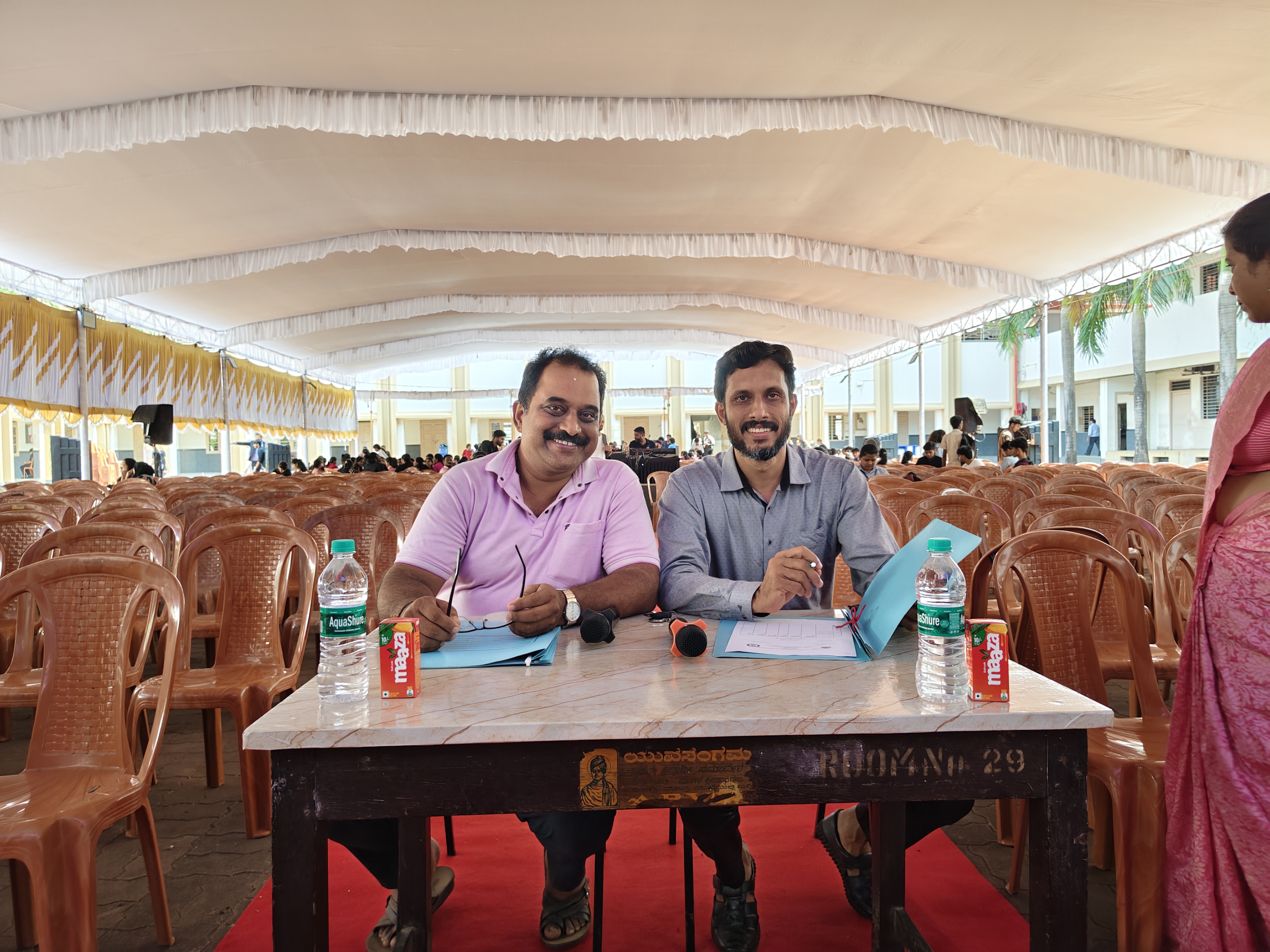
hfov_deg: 73.9
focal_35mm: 23
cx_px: 635
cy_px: 476
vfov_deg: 58.9
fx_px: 844
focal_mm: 5.56
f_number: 1.88
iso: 88
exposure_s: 1/100
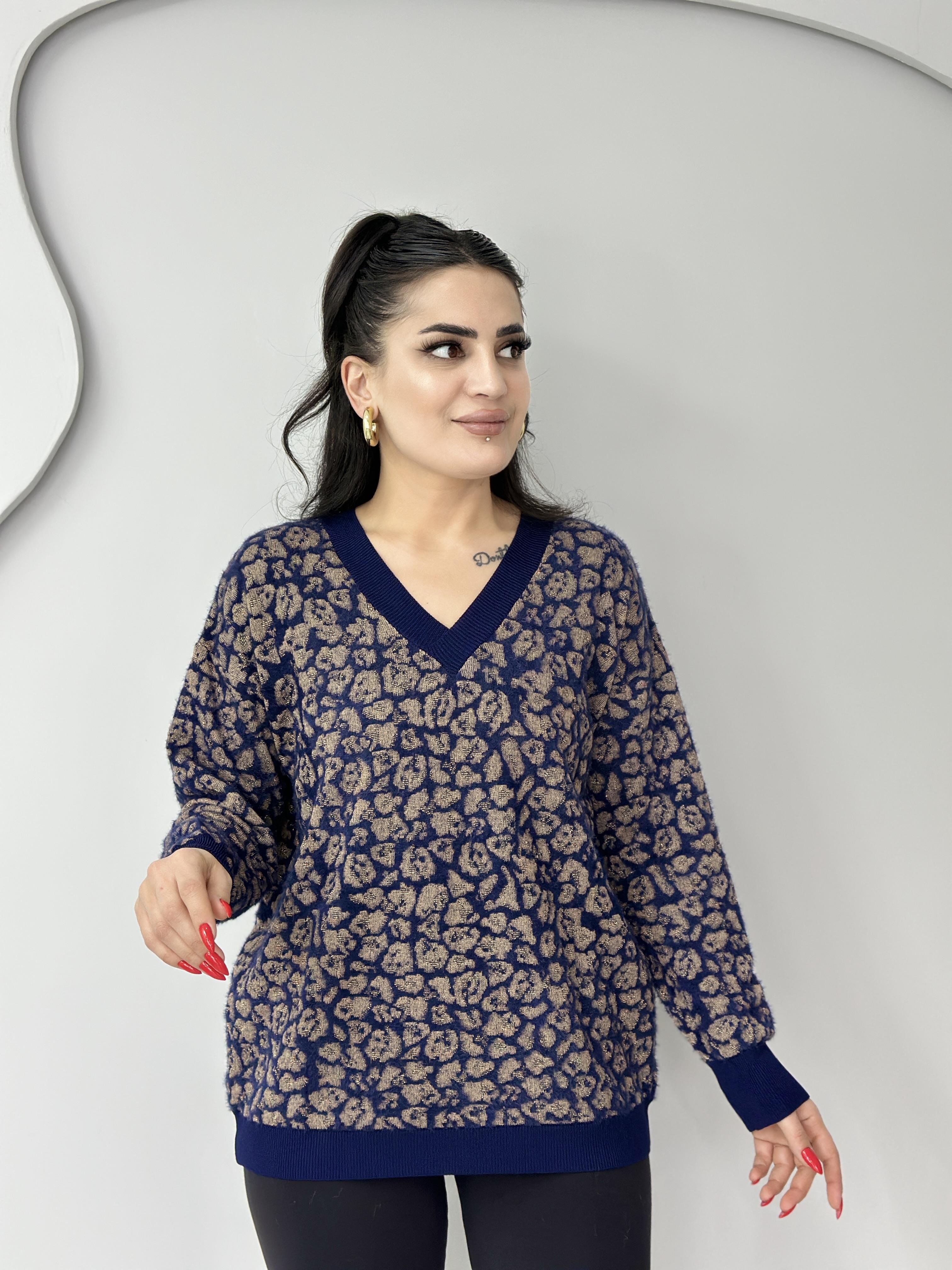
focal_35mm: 48
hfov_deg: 30.3
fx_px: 1760
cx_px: 476
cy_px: 635
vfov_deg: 39.7
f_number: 1.78
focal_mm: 6.86
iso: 125
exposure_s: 1/100
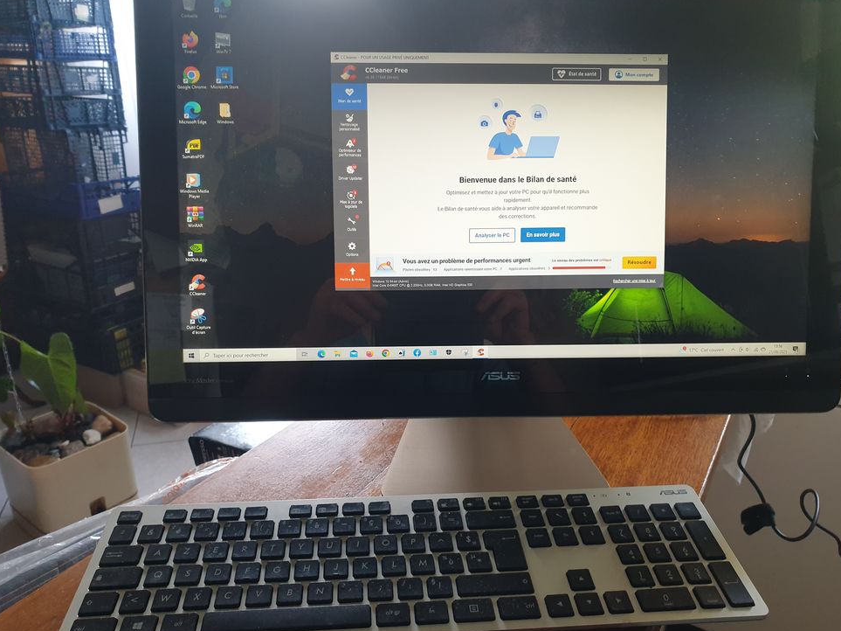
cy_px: 325
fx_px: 656
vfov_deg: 51.3
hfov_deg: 65.3
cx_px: 417
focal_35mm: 27
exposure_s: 1/50
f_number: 2.4
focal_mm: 4.3
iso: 200
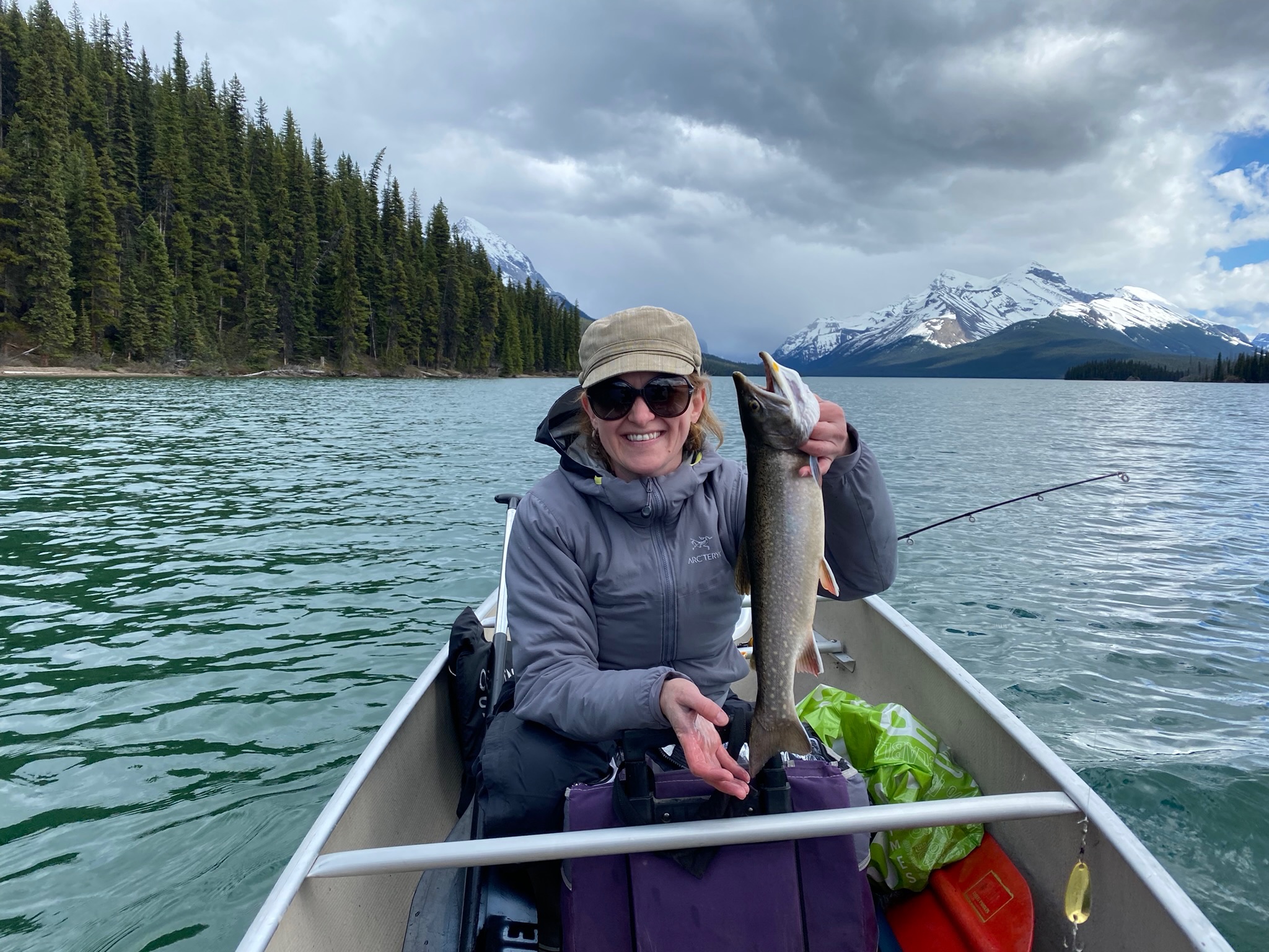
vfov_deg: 53.1
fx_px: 953
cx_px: 634
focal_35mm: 26
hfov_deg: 67.3
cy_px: 476
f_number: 1.8
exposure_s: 1/1779
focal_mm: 4.25
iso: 32
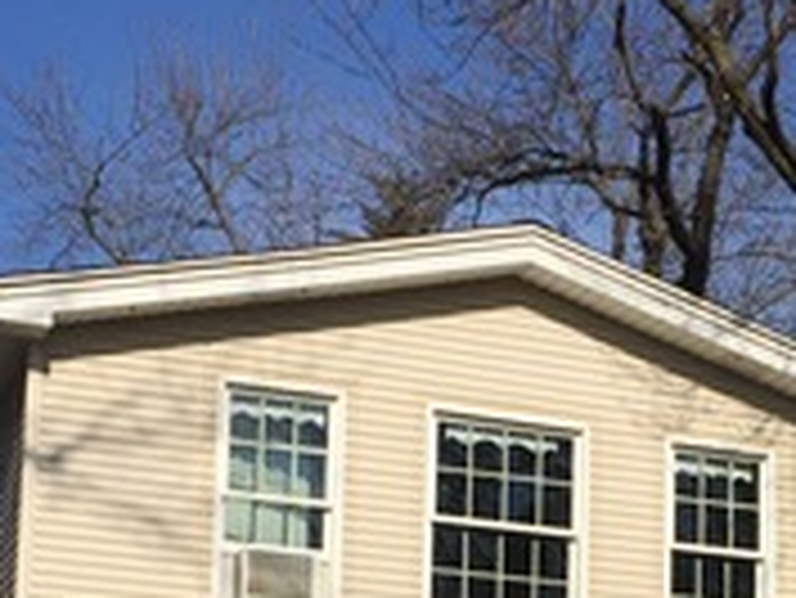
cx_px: 625
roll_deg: -0.7
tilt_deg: +7.5
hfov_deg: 18.6
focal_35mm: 105
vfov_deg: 13.5
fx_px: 2416
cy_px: 809
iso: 32
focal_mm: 4.15
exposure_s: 1/3597
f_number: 2.2
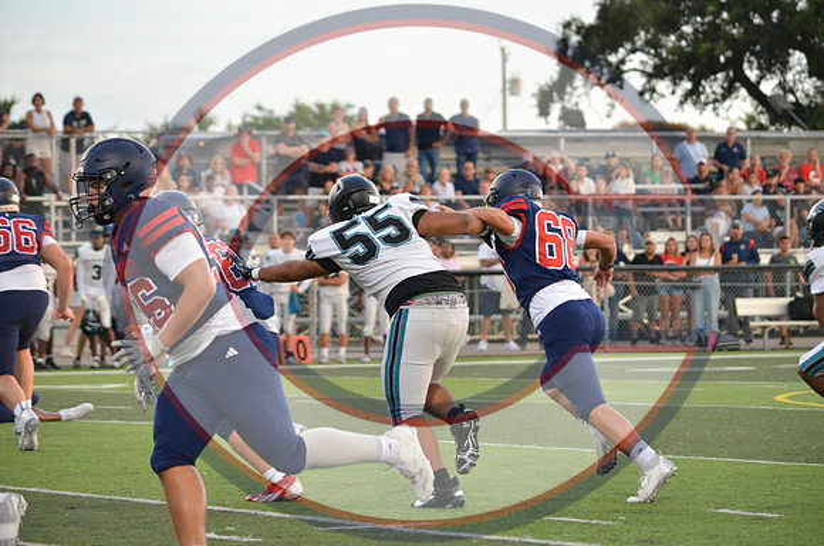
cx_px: 412
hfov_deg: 10.2
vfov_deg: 6.8
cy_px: 273
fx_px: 4625
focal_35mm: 202
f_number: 4.8
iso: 2200
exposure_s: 1/500
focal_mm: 135
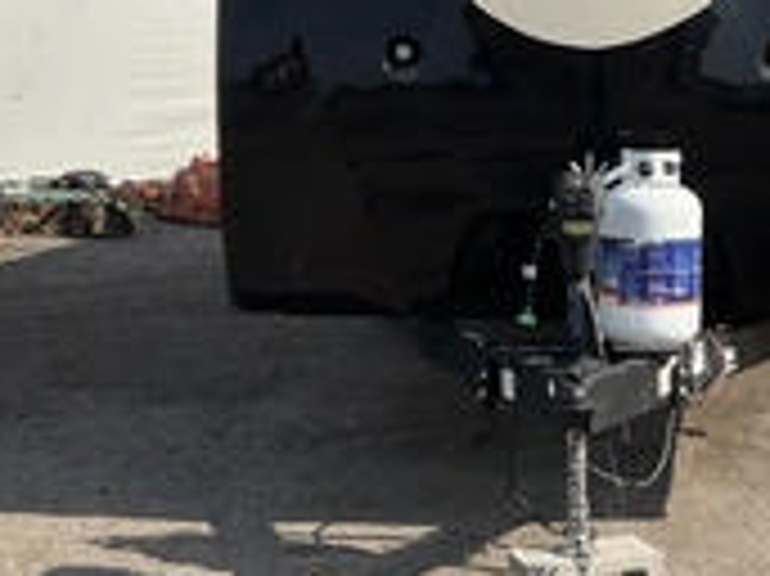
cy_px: 189
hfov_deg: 28.2
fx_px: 1512
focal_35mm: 68
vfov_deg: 21.5
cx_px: 563
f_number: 1.8
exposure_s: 1/2058
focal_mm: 3
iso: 25
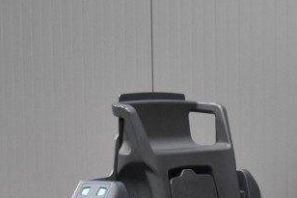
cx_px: 374
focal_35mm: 158
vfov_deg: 8.5
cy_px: 273
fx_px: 1302
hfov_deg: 12.6
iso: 1600
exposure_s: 1/60
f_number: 4
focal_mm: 27
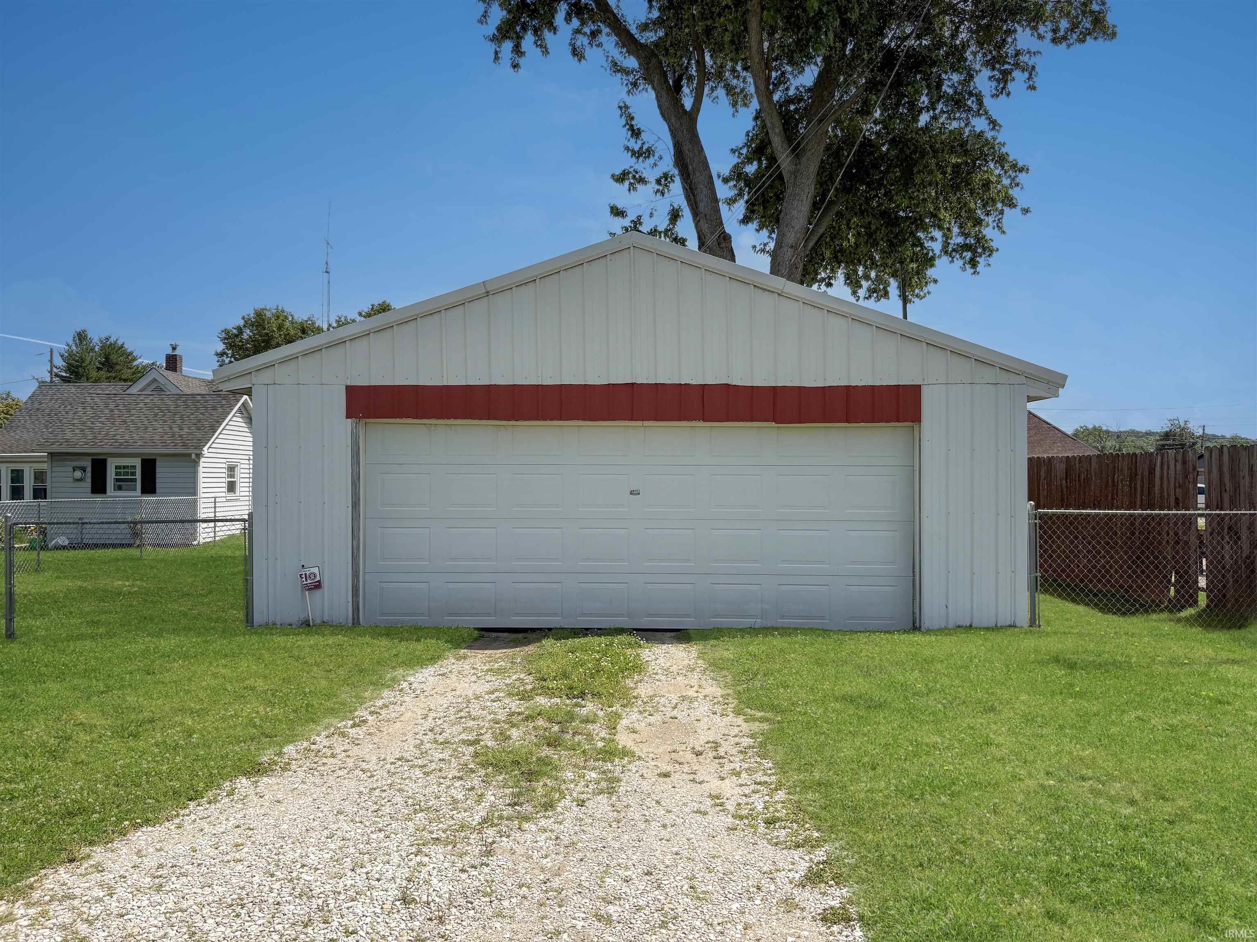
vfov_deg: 53.1
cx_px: 628
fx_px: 944
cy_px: 471
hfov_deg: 67.3
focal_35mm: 26
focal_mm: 5.96
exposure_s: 1/4065
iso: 50
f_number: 1.6
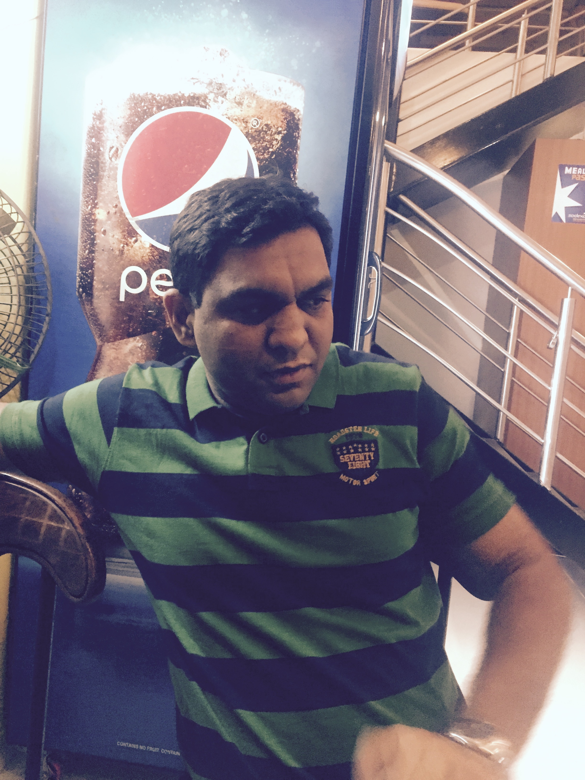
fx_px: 653
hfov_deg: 48.2
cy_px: 390
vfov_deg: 61.7
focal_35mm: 29
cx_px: 292
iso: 800
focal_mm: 4.15
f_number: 2.2
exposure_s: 1/17
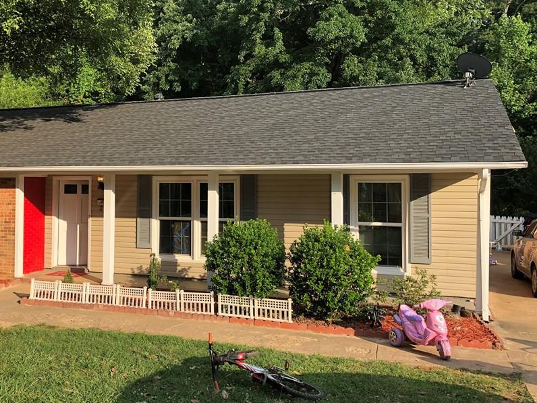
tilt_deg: +2.6
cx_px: 201
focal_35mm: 36
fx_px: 558
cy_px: 178
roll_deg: +0.4
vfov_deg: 39.6
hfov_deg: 50.8
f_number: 1.8
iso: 20
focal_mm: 3.99
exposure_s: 1/774
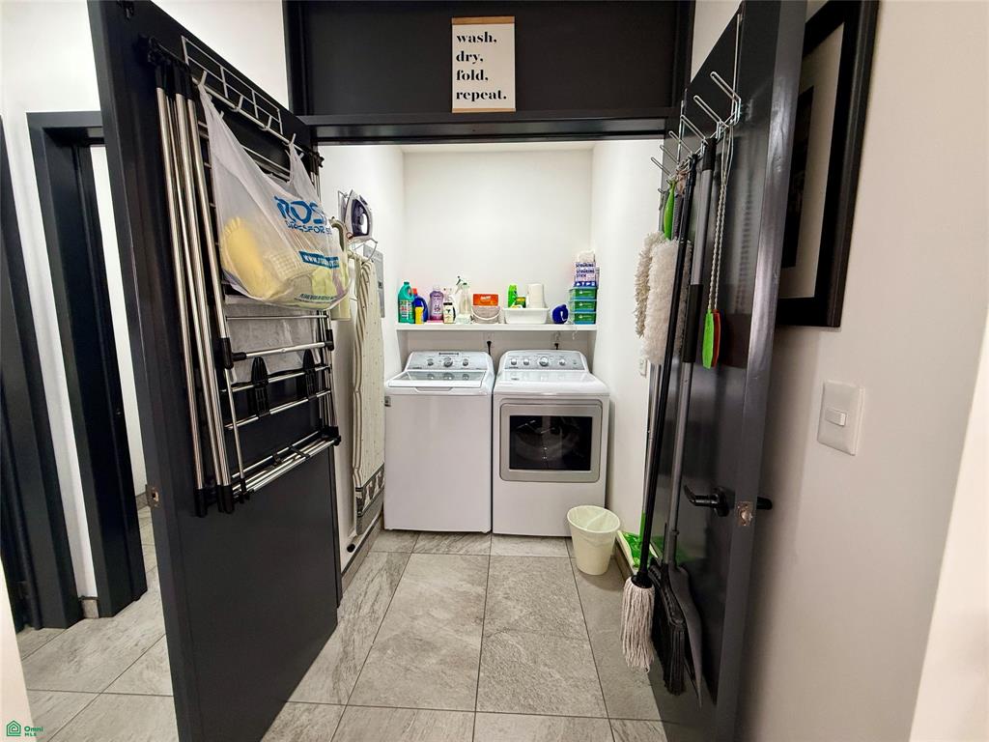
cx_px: 494
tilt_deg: -8.5
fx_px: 400
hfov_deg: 102.1
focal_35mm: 14
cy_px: 371
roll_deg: +0.0
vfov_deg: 85.7
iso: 250
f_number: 2.2
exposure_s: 1/120
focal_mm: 2.22
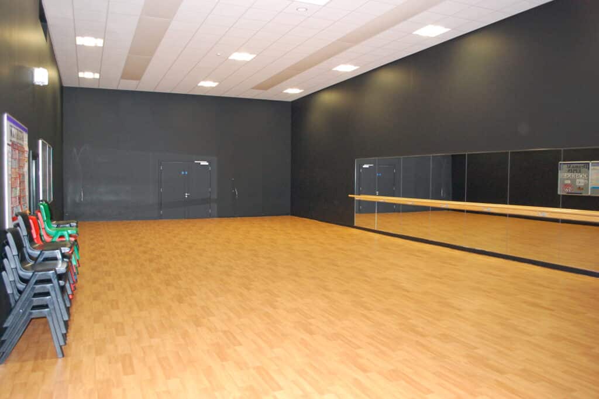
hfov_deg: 67.4
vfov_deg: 47.9
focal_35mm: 27
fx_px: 449
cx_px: 300
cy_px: 200
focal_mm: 18
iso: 1600
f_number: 3.5
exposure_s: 1/60
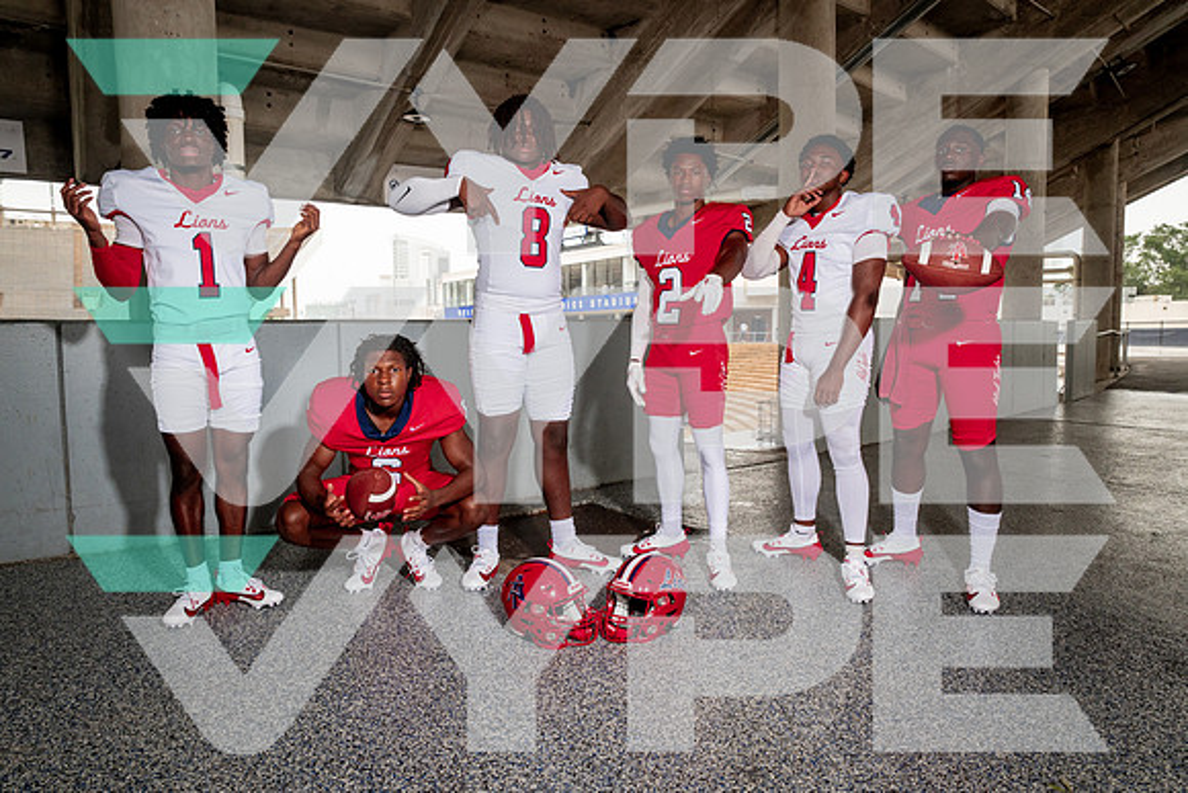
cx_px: 594
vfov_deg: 51.3
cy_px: 396
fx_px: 826
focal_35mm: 25
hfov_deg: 71.4
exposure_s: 1/200
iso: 800
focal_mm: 24
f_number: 7.1
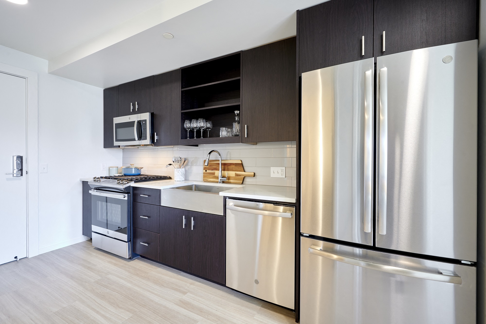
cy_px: 162
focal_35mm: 16
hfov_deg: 98.5
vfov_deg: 75.5
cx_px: 243
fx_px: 209
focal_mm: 15.5
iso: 100
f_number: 10
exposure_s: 1.6
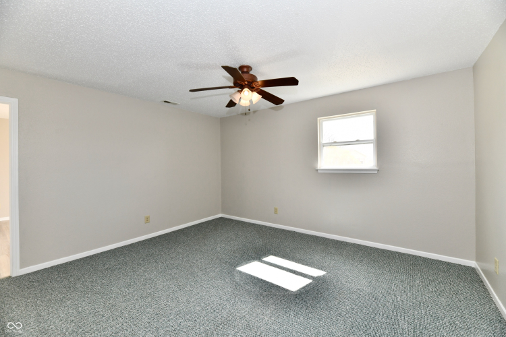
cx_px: 253
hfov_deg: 104.3
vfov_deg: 81.2
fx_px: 197
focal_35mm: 14
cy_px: 168
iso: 640
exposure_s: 1/250
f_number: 8
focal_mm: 14
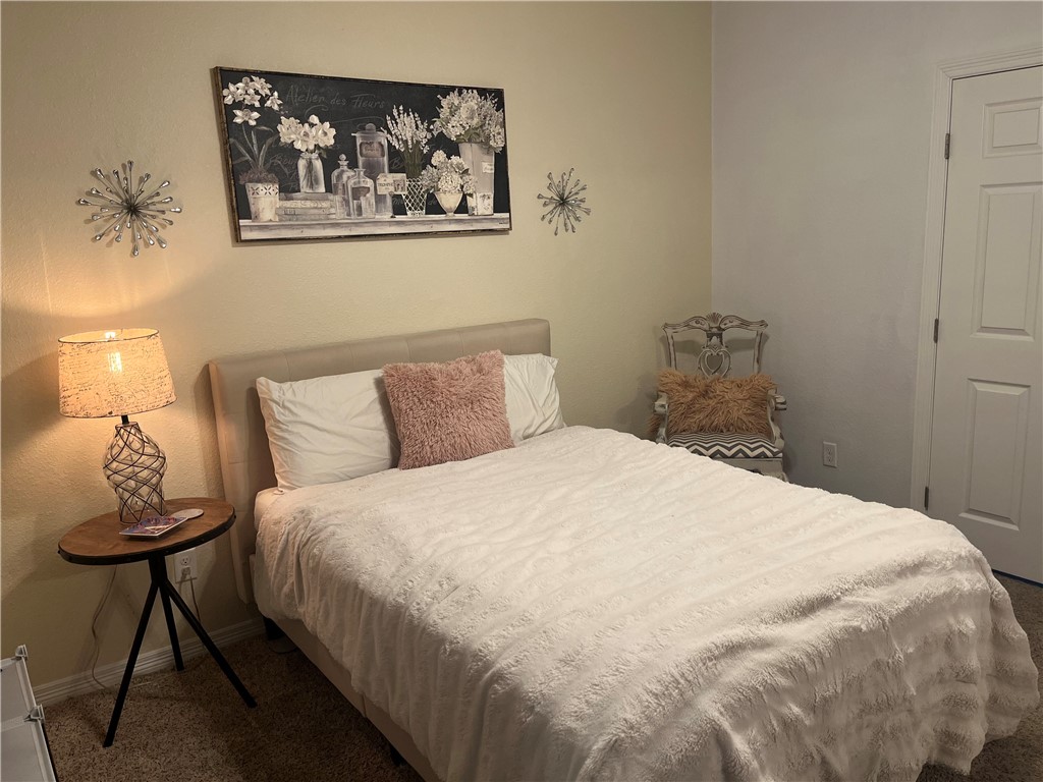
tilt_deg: -10.5
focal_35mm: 26
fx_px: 783
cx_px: 522
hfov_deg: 67.3
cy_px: 391
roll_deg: +2.2
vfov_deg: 53.1
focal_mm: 5.1
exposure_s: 1/60
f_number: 1.6
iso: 100
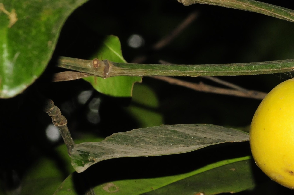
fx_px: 3819
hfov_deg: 4.4
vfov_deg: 2.9
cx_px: 296
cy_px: 102
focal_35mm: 468
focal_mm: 135
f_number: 14
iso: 800
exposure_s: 1/160
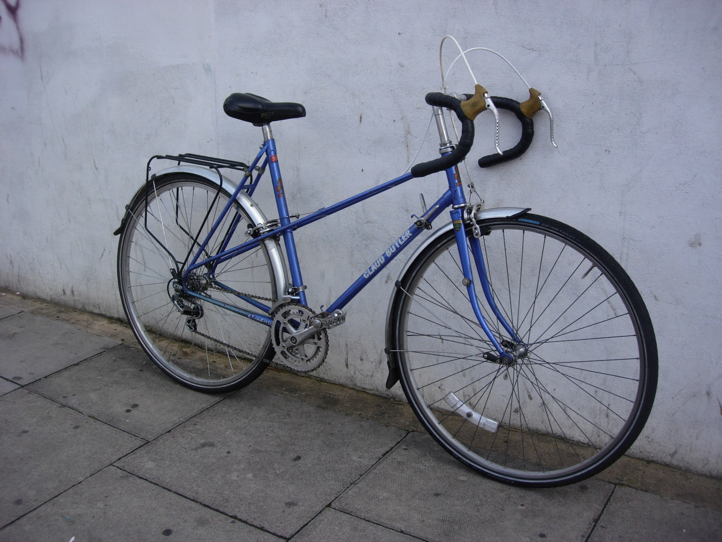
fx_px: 793
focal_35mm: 38
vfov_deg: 37.7
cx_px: 361
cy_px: 271
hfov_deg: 49.0
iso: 64
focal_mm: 7.8
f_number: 2.8
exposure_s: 1/683
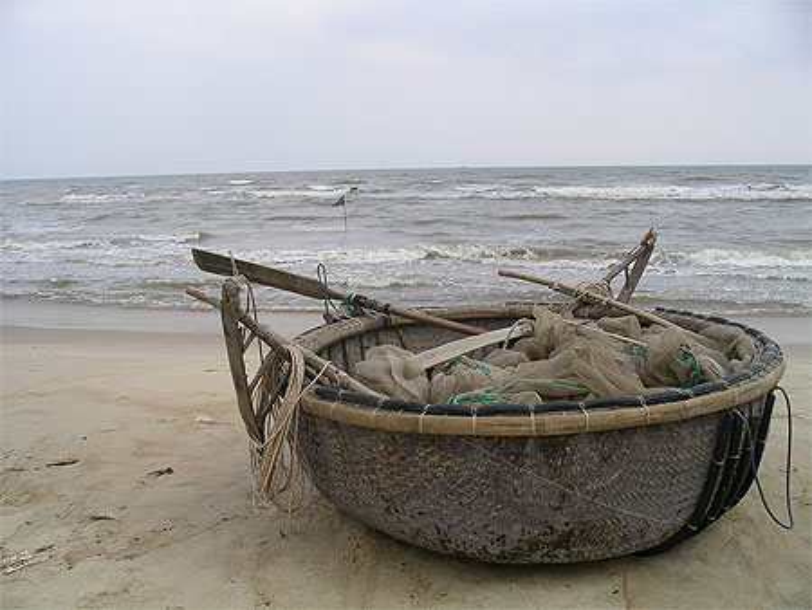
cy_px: 305
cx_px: 406
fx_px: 868
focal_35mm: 37
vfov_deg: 38.7
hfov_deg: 50.1
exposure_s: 1/221
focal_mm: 7.8
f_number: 4
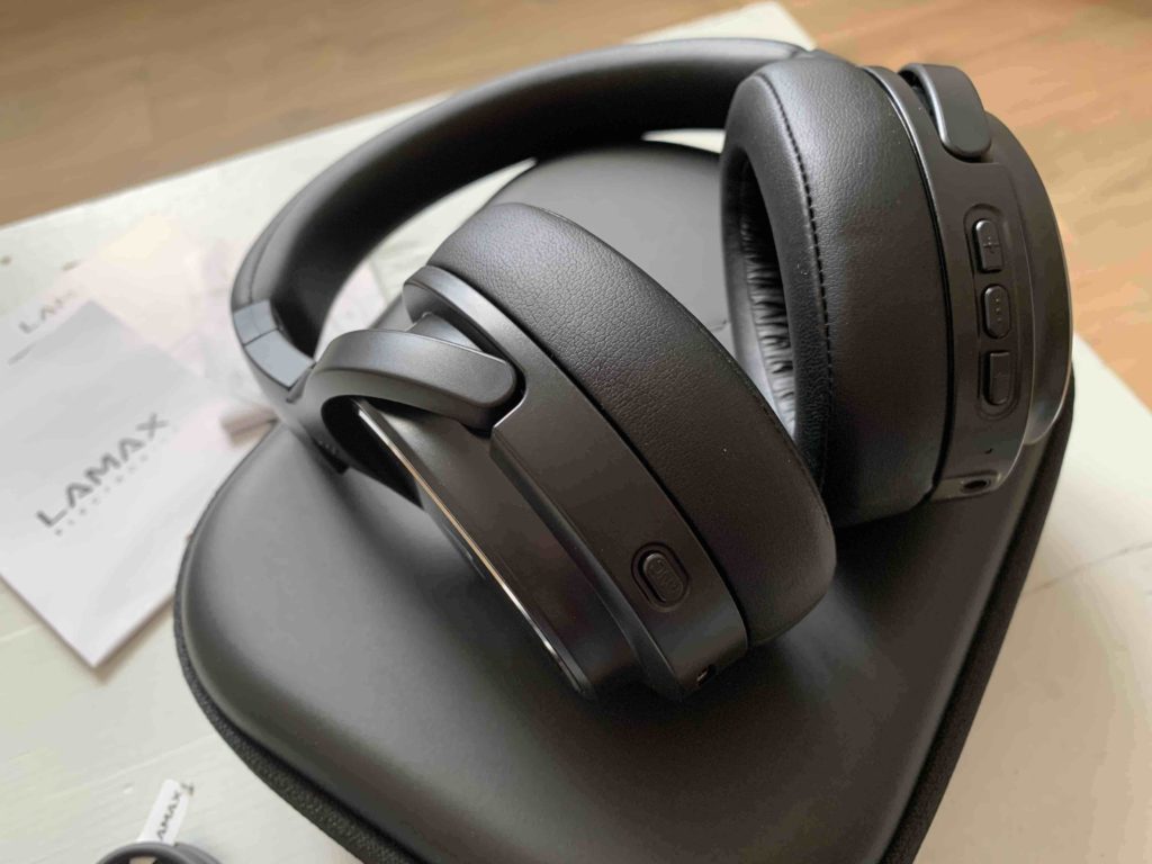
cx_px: 576
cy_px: 432
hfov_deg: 67.3
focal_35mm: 26
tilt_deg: -55.1
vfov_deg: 53.1
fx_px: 865
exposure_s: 1/60
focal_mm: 4.25
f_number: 1.8
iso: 125
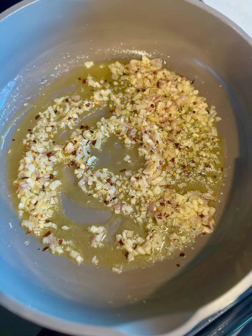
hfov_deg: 56.8
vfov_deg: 71.6
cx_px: 126
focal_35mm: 24
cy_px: 168
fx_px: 233
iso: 400
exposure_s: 1/60
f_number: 1.8
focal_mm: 6.9
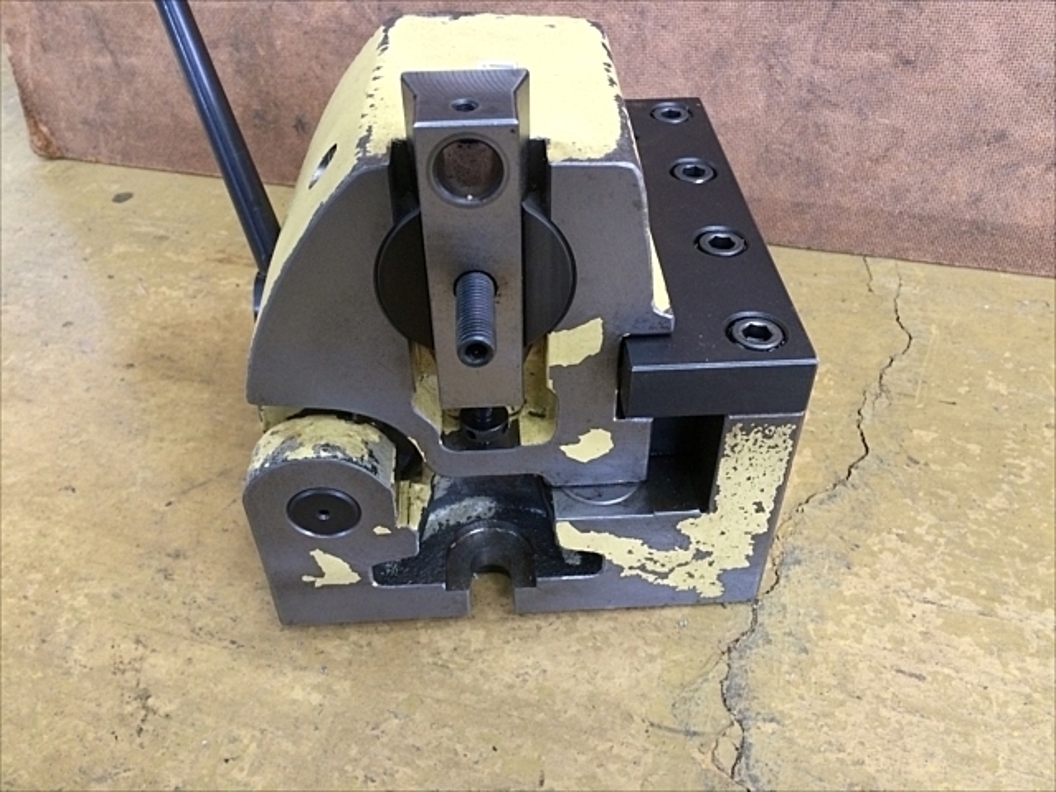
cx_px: 528
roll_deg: +4.4
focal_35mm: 29
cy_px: 396
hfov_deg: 61.7
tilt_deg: -42.7
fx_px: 885
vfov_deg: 48.2
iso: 250
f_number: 2.2
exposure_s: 1/30
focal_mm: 4.15
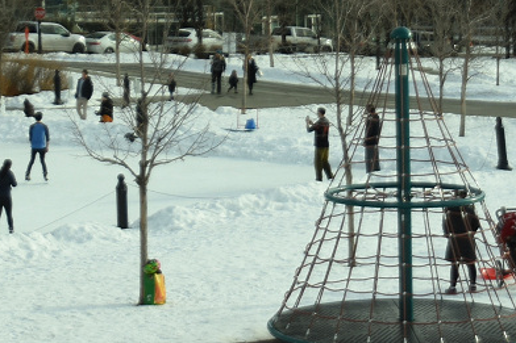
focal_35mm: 147
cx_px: 118
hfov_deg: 13.9
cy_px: -145
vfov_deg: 9.1
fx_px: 2106
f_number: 4.2
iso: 200
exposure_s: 1/1600
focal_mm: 30
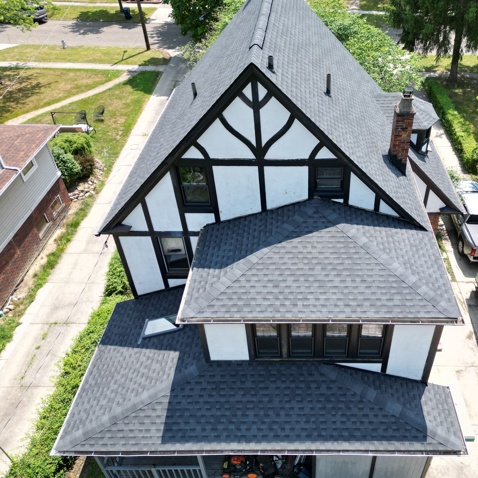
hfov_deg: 55.0
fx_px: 453
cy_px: 235
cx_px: 300
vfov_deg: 55.6
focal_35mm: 29
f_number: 1.7
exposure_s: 1/1250
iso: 110
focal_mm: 6.72
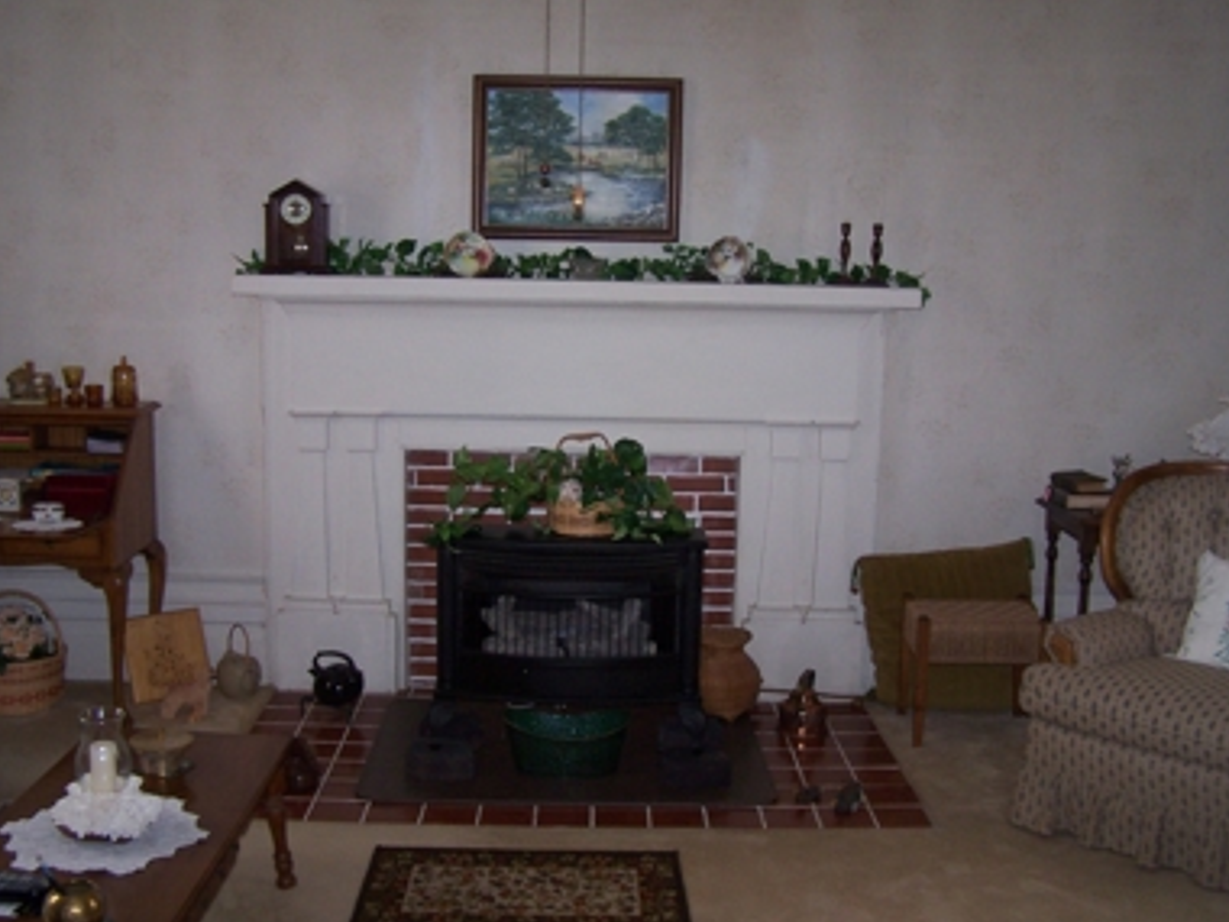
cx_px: 605
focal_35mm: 40
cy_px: 443
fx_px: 1420
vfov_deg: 36.0
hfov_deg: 46.8
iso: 140
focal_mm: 6.3
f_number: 2.8
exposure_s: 1/60
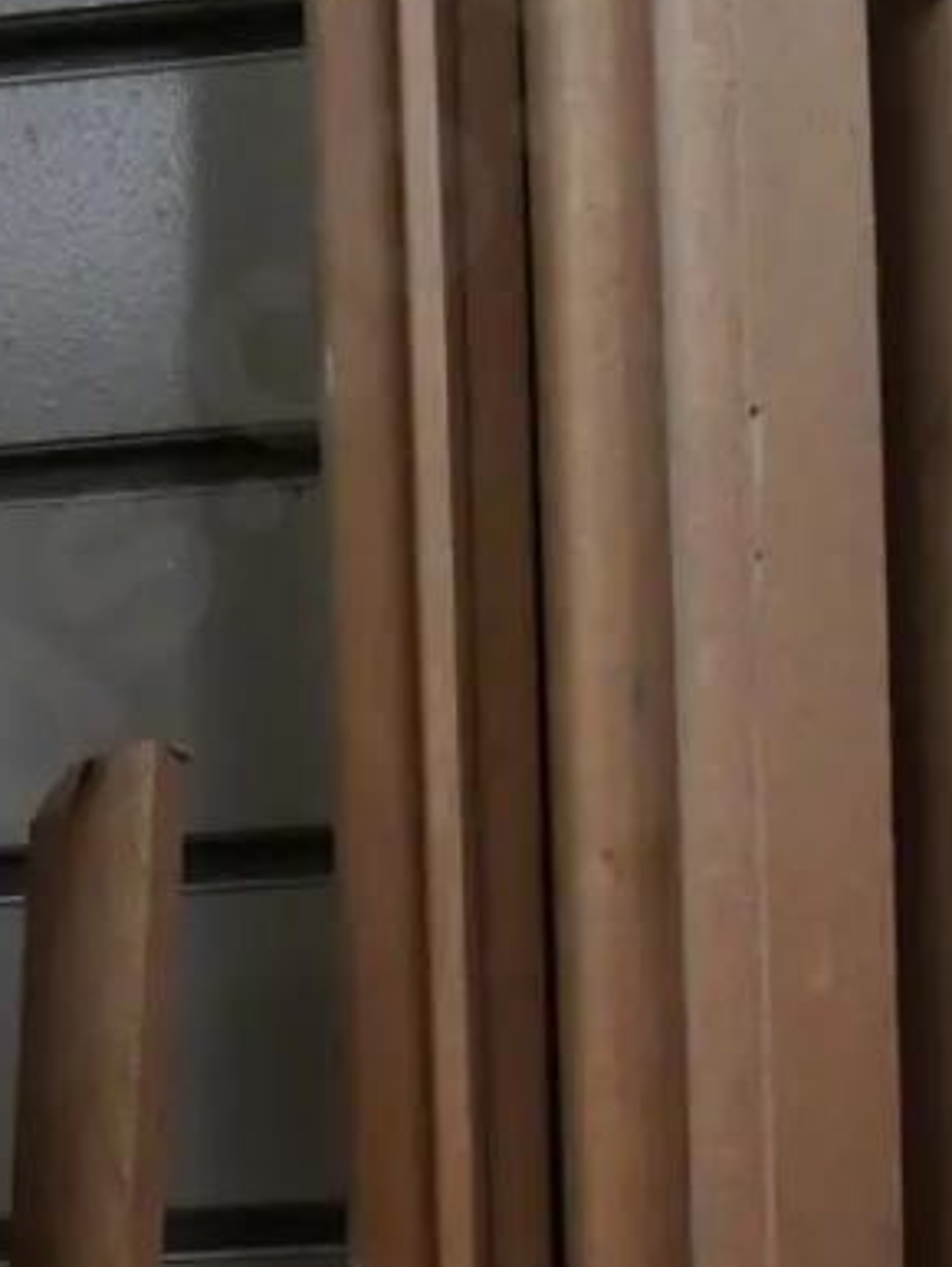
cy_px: 1106
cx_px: -279
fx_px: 1941
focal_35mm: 53
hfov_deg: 24.2
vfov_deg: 34.4
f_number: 5.6
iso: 6400
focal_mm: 10
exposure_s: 1/400
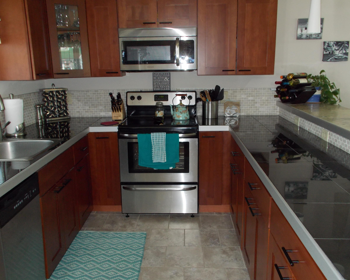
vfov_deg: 45.8
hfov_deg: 55.7
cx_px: 179
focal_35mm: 32
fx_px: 331
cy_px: 148
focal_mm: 4.6
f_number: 3.2
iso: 200
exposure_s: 1/25
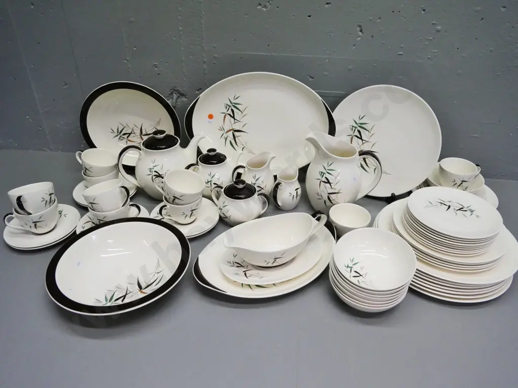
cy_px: 194
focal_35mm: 24
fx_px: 359
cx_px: 259
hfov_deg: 71.6
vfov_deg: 56.8
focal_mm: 12
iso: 3200
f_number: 5.1
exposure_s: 1/400
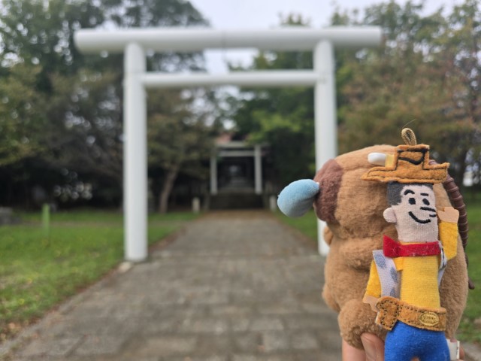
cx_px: 240
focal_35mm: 23
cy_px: 180
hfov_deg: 73.9
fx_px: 320
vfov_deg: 58.9
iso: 12
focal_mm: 6.3
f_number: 1.7
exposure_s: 1/361
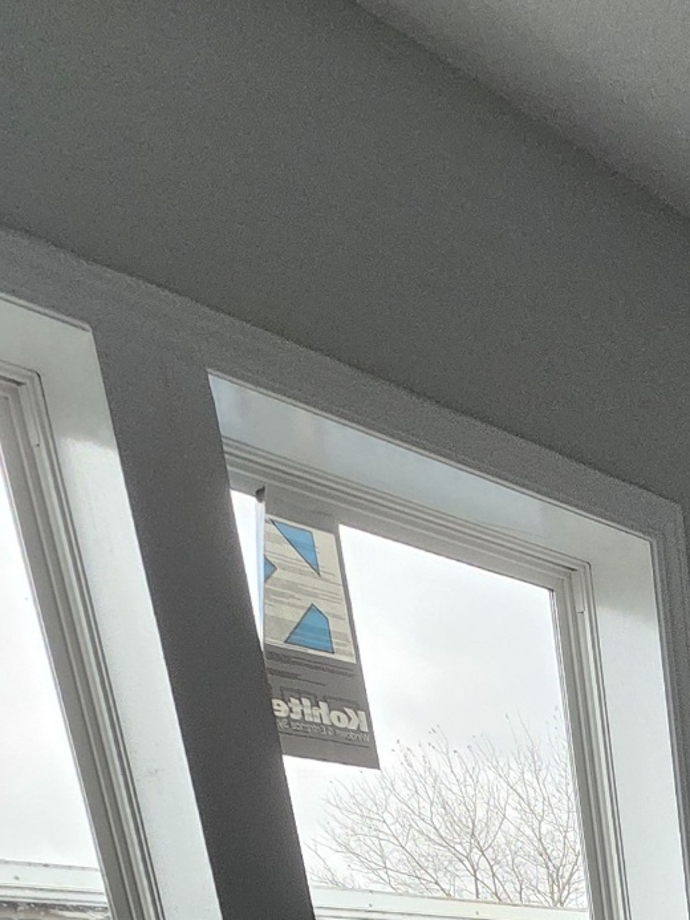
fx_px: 1196
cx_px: 1080
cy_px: 1479
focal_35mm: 45
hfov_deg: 24.0
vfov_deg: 26.0
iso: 160
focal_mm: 1.74
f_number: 2.2
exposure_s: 1/60.2
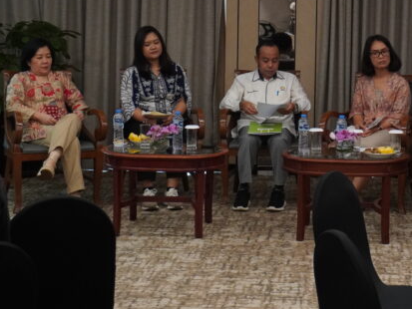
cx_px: 294
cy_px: 65
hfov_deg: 20.8
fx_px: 1118
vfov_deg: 15.7
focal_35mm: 94
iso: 2500
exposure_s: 1/125
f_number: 5.6
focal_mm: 35
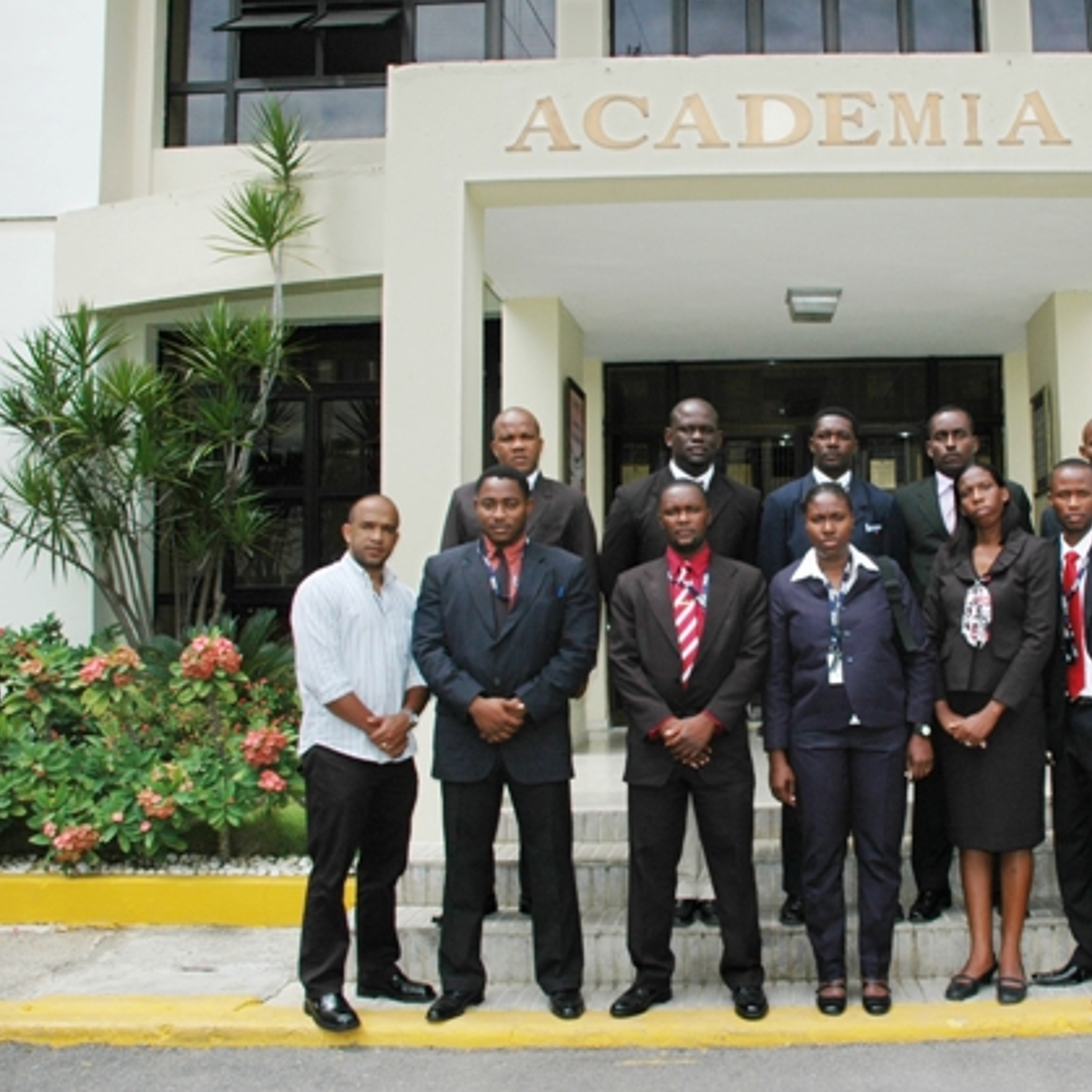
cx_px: 813
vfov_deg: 47.2
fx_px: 1249
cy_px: 545
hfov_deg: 45.6
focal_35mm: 35
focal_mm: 18
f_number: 8
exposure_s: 1/500
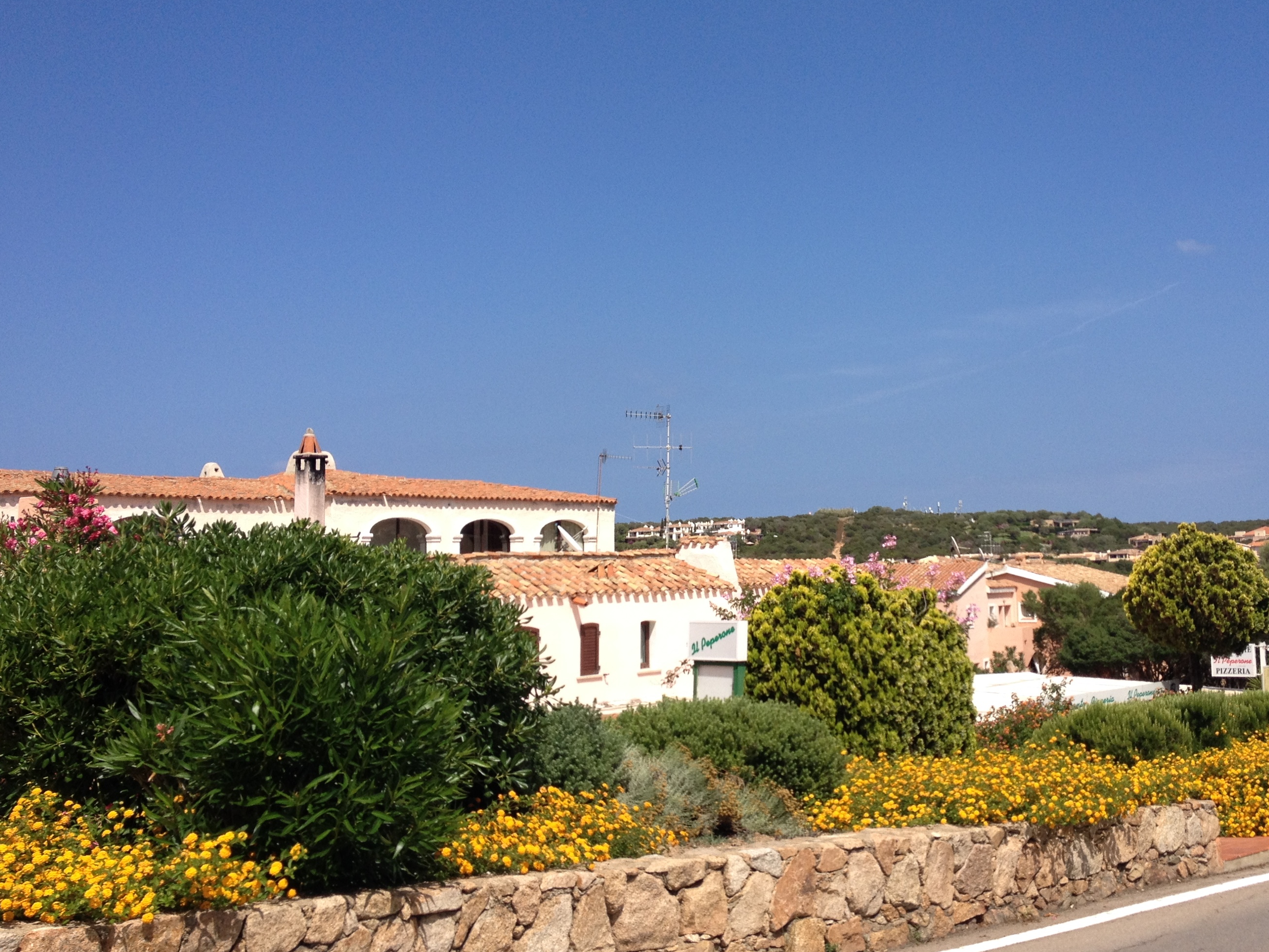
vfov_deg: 32.9
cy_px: 447
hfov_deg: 42.6
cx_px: 788
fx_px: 1613
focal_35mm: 44
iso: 50
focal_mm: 4.28
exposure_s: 1/1905
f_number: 2.4
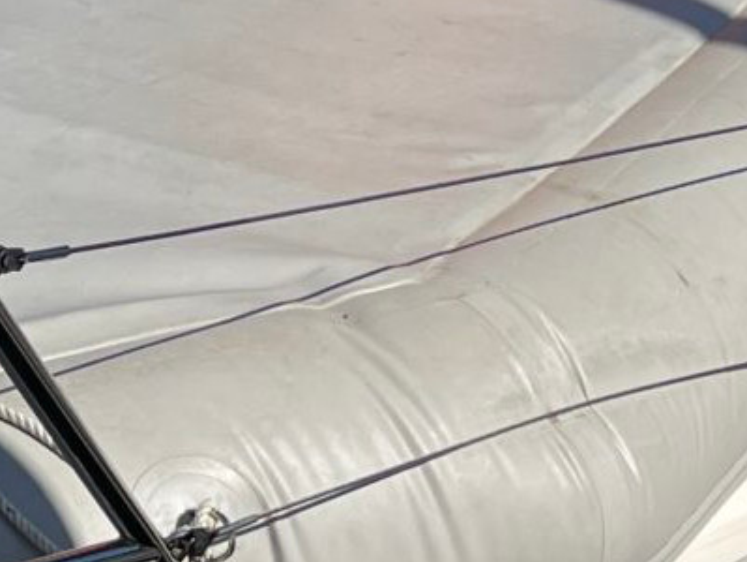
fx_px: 2700
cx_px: -107
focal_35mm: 125
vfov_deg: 11.8
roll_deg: -2.4
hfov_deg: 15.3
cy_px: 551
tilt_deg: -16.7
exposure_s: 1/9434
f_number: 1.5
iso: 50
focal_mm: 5.7
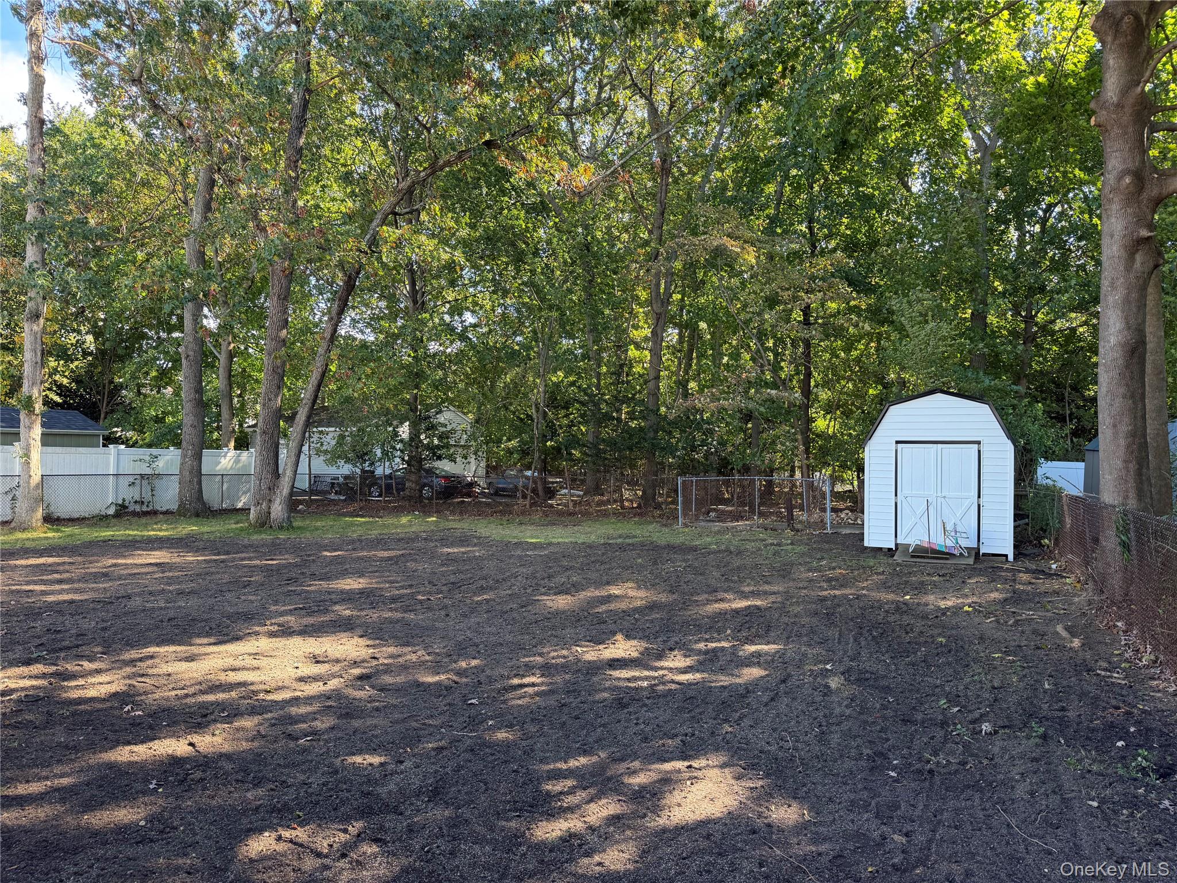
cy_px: 442
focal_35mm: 24
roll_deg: +0.1
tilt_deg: +1.1
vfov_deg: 56.8
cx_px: 588
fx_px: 816
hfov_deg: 71.6
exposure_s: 1/158
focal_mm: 6.76
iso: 80
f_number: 1.78
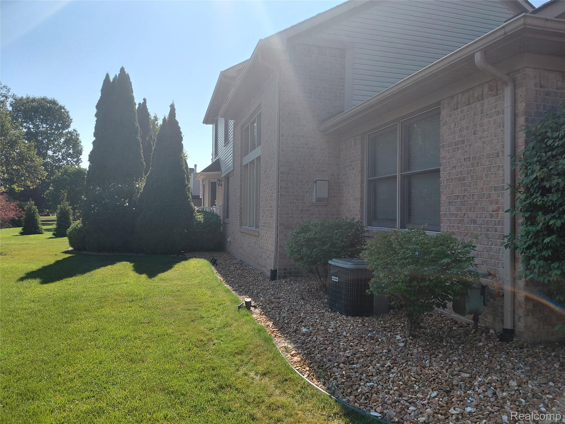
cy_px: 212
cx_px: 282
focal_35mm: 25
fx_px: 408
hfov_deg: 69.4
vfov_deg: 54.9
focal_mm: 4.69
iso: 50
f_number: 1.8
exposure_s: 1/1875
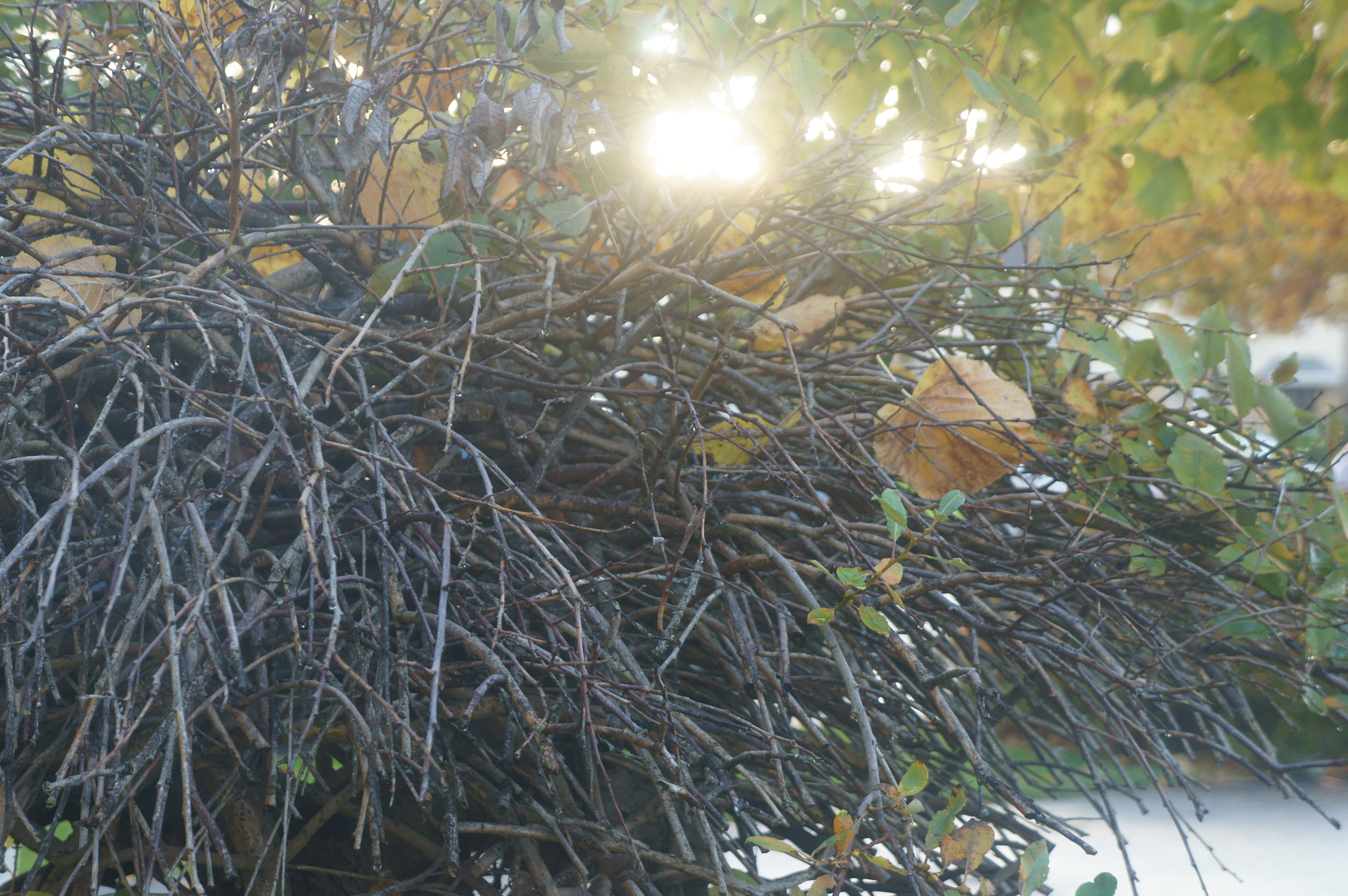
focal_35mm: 82
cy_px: 448
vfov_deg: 16.5
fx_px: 3086
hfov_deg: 24.6
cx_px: 674
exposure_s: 1/100
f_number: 5.6
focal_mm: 55
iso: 400
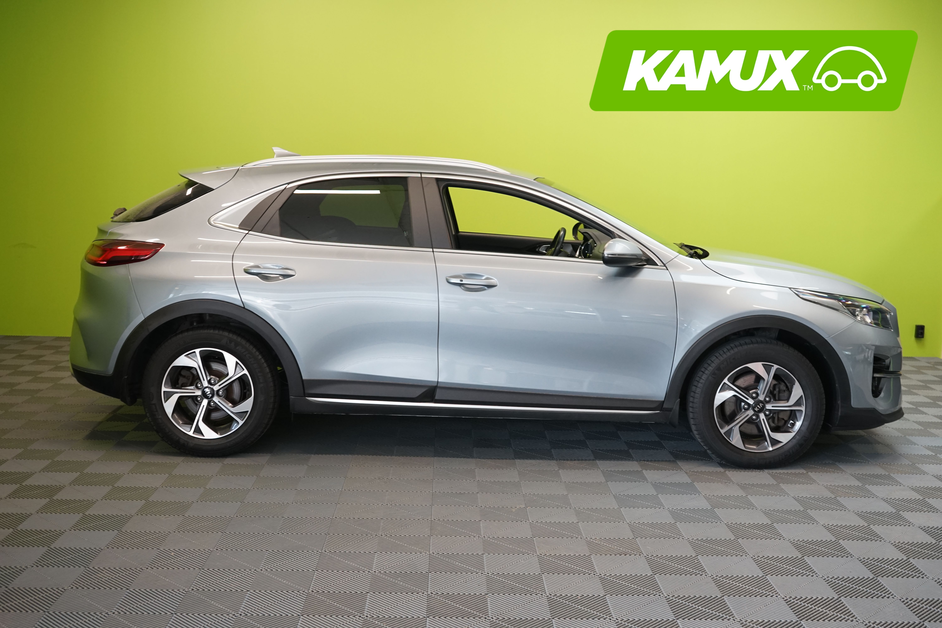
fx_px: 1073
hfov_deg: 47.4
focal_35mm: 41
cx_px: 471
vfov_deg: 32.6
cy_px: 314
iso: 1250
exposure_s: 1/30
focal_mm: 41
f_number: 6.3
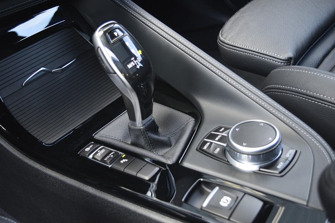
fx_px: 418
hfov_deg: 43.6
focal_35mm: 45
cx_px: 168
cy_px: 112
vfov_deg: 29.8
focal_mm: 30
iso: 800
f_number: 4.2
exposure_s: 1/50
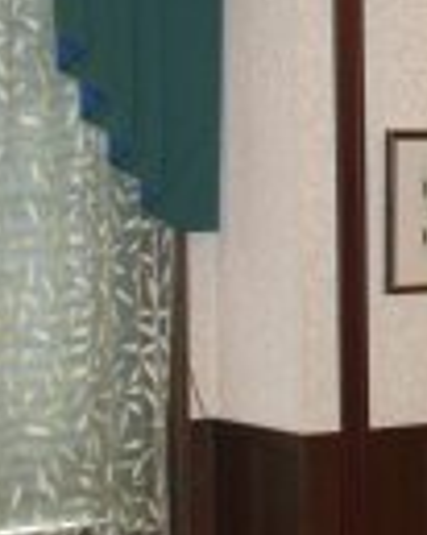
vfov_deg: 14.7
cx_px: 730
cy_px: 203
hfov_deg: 11.1
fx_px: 2072
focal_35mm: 131
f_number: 5.6
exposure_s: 1/60
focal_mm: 30
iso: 400
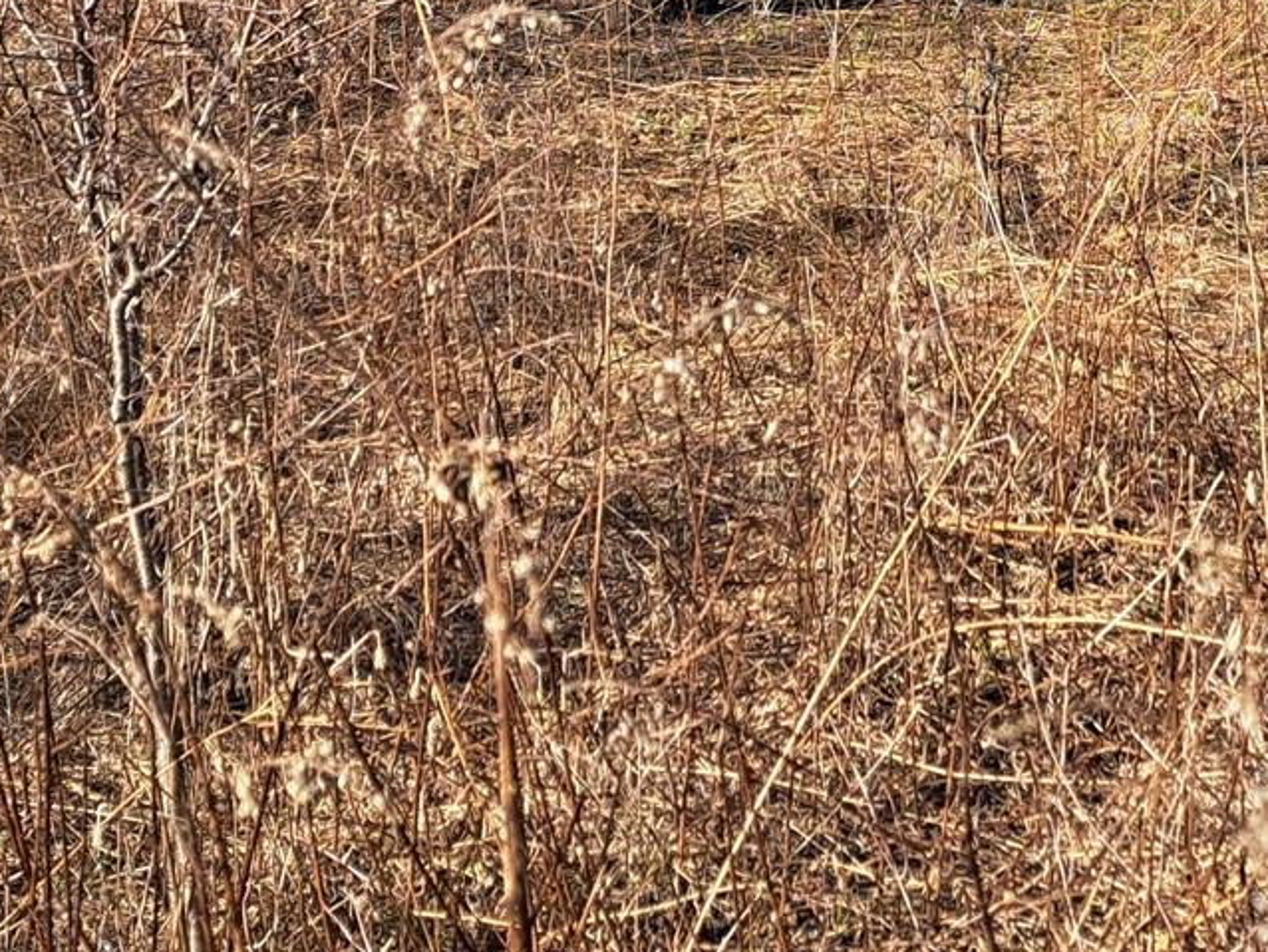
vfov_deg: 18.1
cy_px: -213
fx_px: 2822
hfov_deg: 25.0
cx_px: 956
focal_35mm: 77
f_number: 1.8
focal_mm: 5.23
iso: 50
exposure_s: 1/881
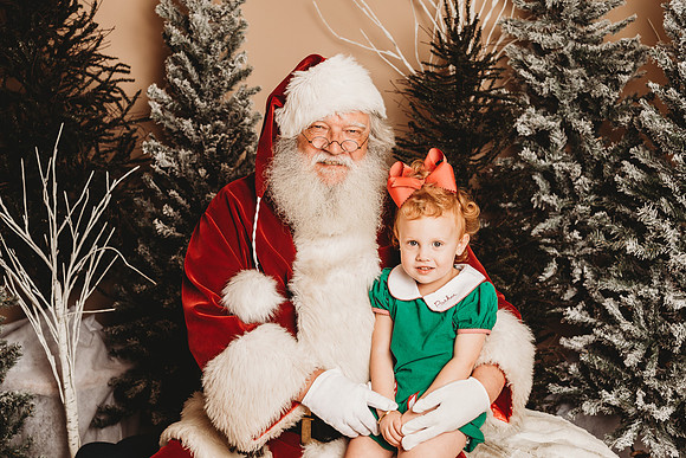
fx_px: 1105
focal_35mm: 58
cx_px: 343
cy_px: 229
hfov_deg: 34.5
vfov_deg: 23.4
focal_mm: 58
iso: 100
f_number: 4
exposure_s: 1/160
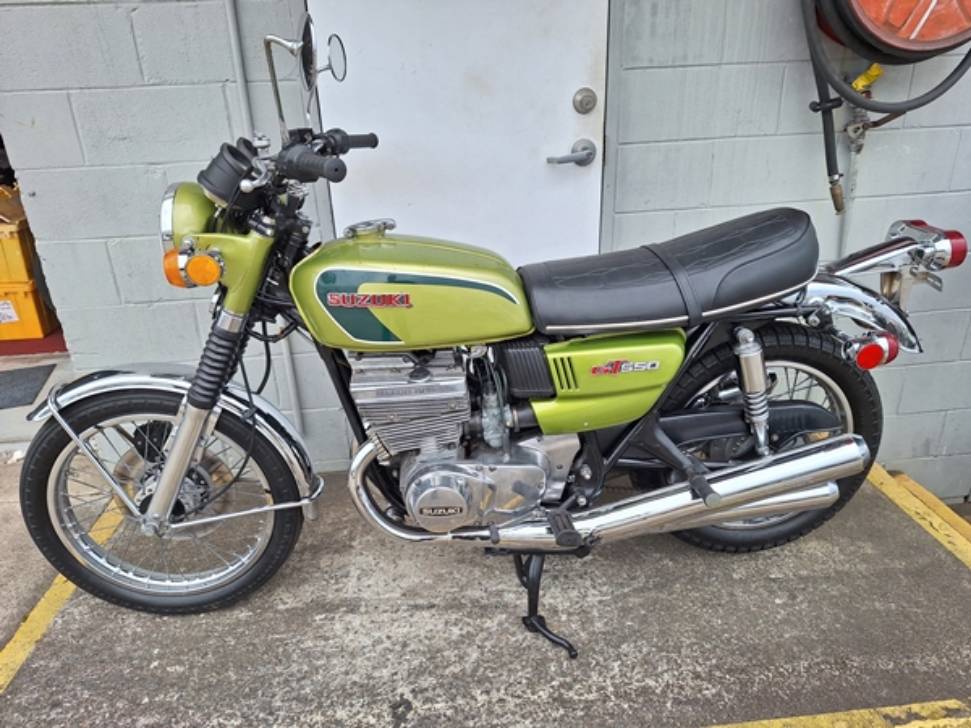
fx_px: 645
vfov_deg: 58.9
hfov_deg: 73.9
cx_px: 486
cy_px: 364
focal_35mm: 23
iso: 40
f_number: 1.8
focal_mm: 5.54
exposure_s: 1/1055
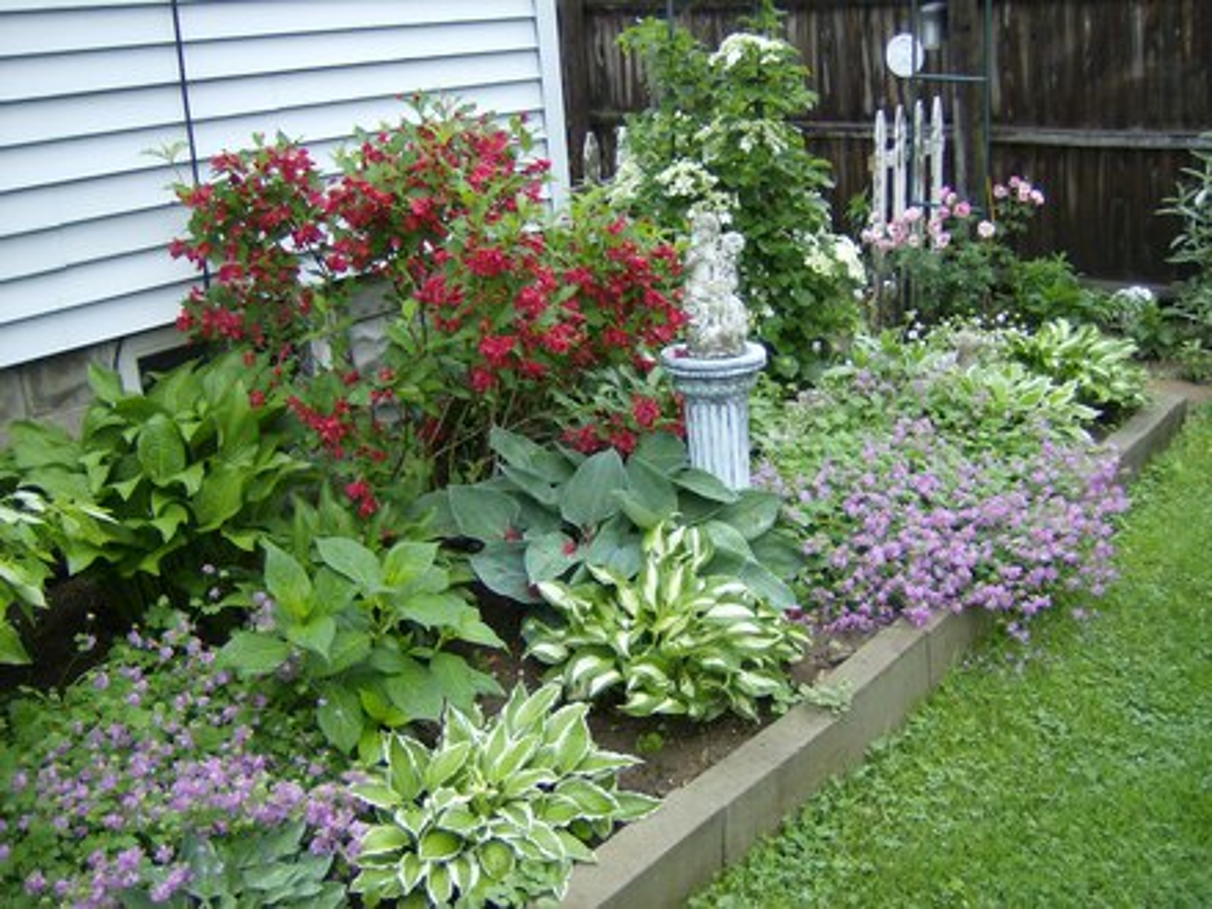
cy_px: 454
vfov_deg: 39.7
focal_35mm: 36
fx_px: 1260
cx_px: 606
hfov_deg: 51.4
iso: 100
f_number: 2.8
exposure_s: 1/105
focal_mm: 6
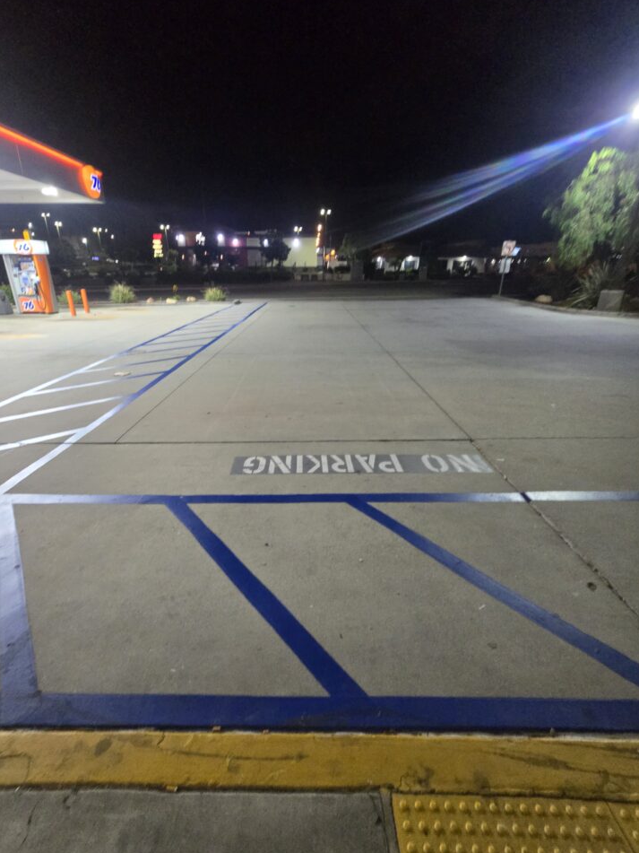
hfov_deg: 85.6
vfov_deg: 102.1
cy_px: 419
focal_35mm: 14
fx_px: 345
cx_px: 300
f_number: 2.2
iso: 640
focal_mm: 2.2
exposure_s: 1/60
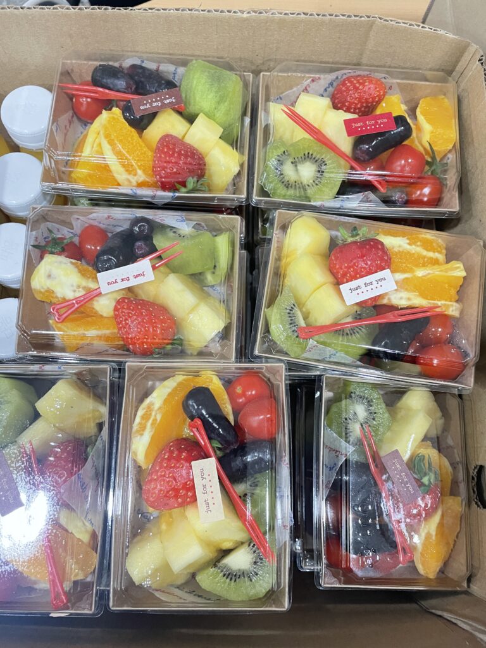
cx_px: 243
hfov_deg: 53.1
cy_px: 324
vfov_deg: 67.3
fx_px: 487
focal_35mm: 26
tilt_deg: -76.2
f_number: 1.6
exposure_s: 1/40
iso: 400
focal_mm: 4.2
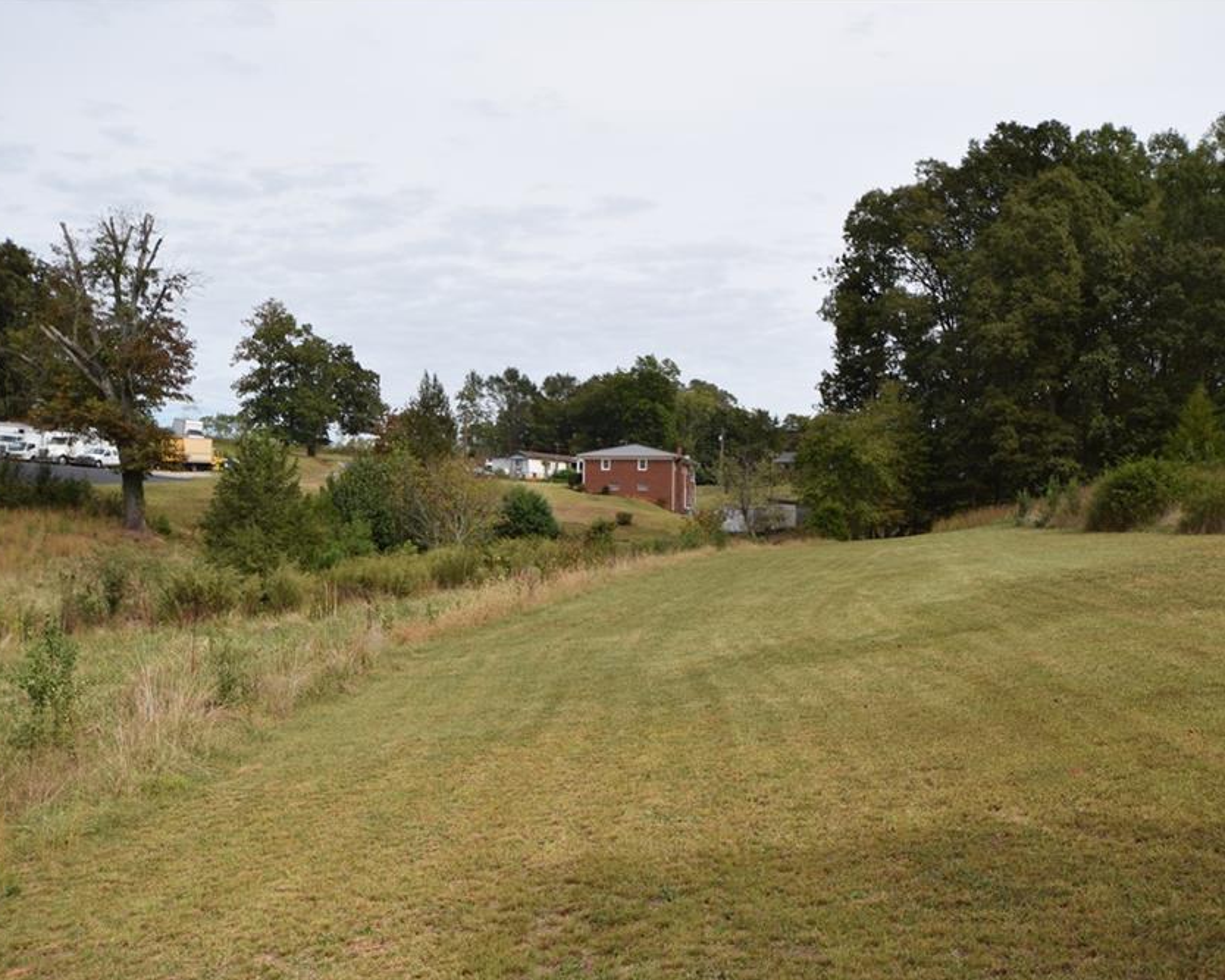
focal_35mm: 38
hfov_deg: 47.8
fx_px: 1378
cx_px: 686
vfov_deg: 39.2
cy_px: 494
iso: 100
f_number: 8
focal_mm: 22
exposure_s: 1/200
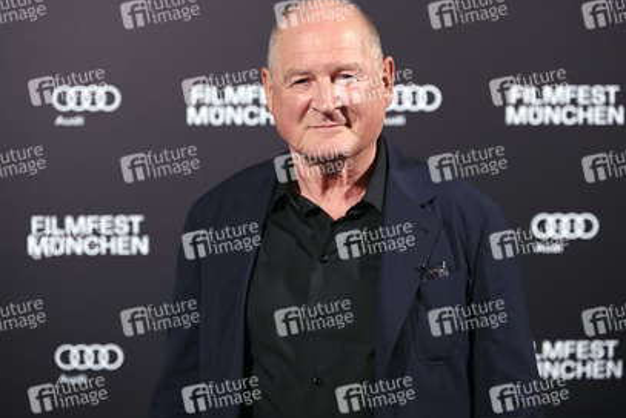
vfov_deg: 16.5
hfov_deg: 24.5
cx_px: 335
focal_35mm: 83
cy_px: 203
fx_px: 1444
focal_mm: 75
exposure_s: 1/125
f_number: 2.8
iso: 1000
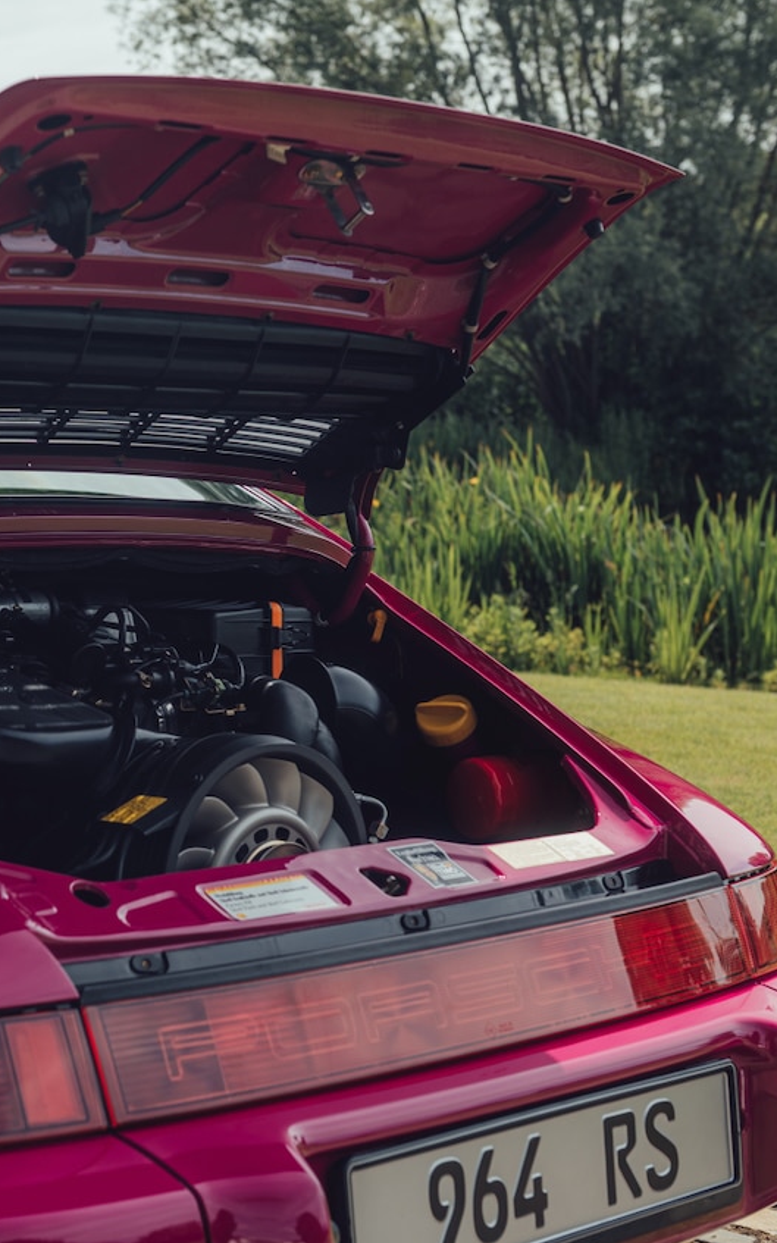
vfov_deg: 27.8
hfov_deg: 17.4
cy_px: 623
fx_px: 2506
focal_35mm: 74
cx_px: 107
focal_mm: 48
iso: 100
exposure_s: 1/100
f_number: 5.6
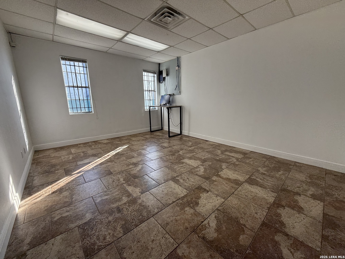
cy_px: 130
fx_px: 140
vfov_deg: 85.7
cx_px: 172
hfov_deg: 102.1
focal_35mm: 14
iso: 64
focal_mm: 2.22
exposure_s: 1/206
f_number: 2.2
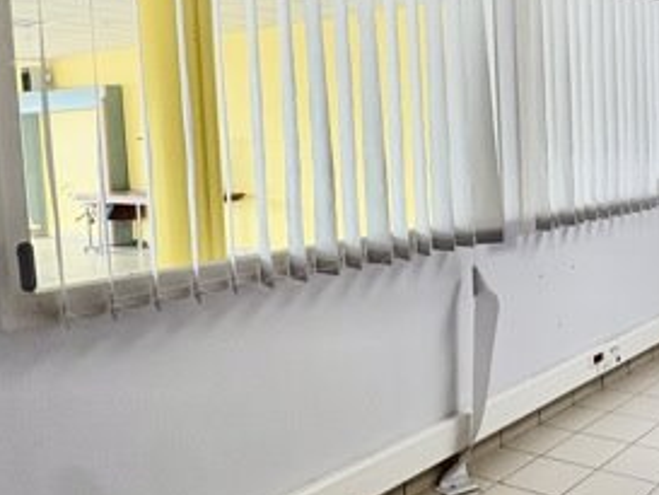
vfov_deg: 35.0
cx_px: 613
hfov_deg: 41.5
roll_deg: +1.4
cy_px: 188
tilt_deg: -4.3
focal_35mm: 41
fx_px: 781
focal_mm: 2.22
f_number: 2.2
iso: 160
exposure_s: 1/99
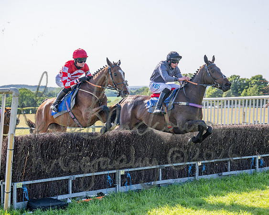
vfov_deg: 19.4
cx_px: 134
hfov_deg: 24.2
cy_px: 107
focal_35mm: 79
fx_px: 628
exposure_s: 1/1600
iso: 200
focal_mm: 70
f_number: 4
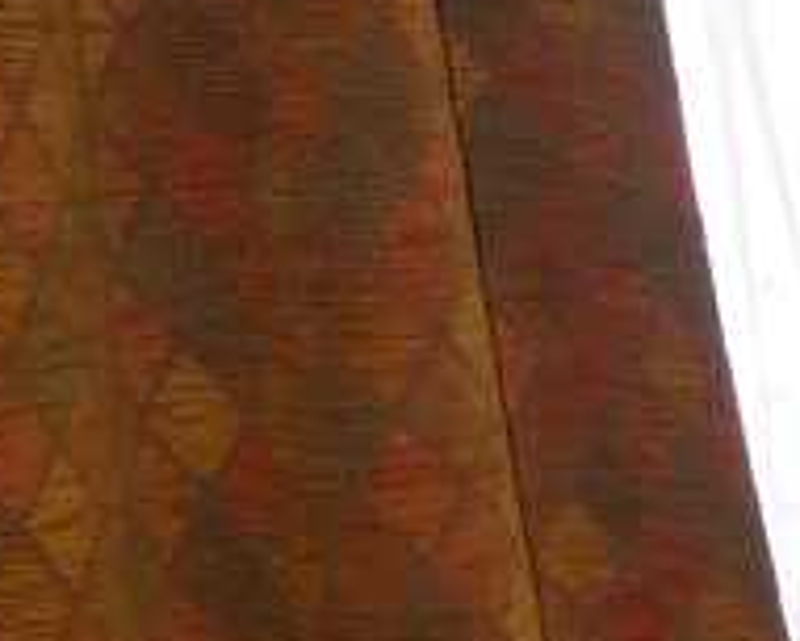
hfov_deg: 10.4
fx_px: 3222
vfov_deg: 11.0
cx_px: 2348
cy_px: 938
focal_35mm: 136
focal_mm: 5.1
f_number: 2
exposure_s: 1/80
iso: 100
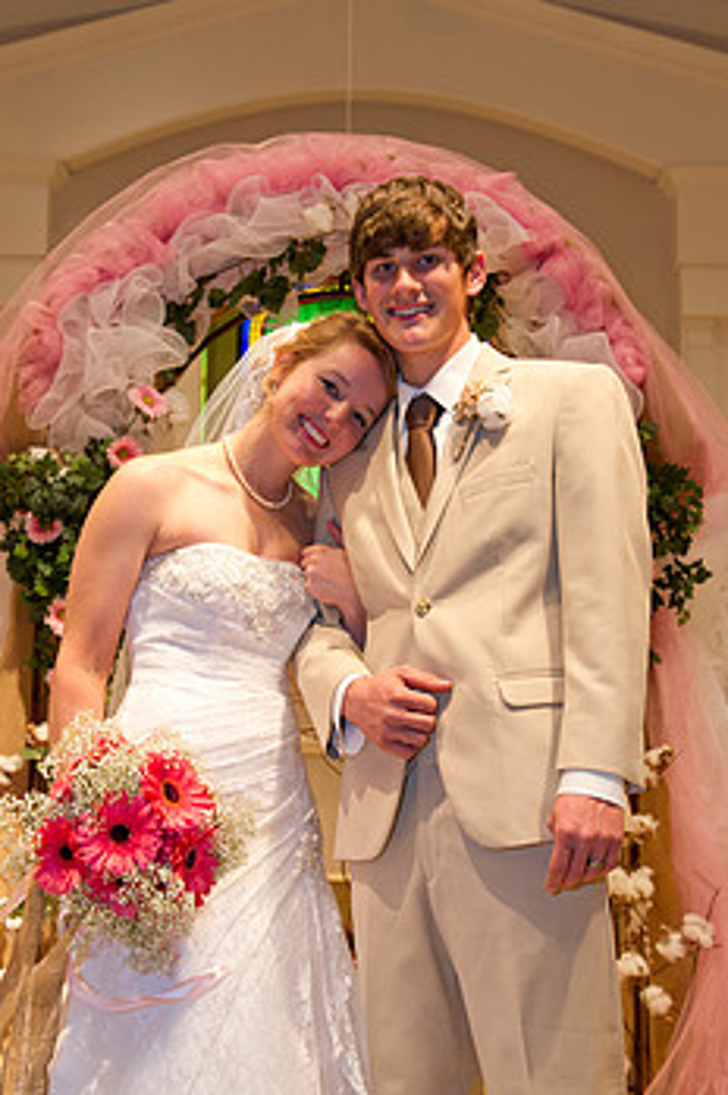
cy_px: 631
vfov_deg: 40.3
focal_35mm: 49
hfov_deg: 27.5
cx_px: 378
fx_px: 1489
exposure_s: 1/125
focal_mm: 38
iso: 1600
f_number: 4.5
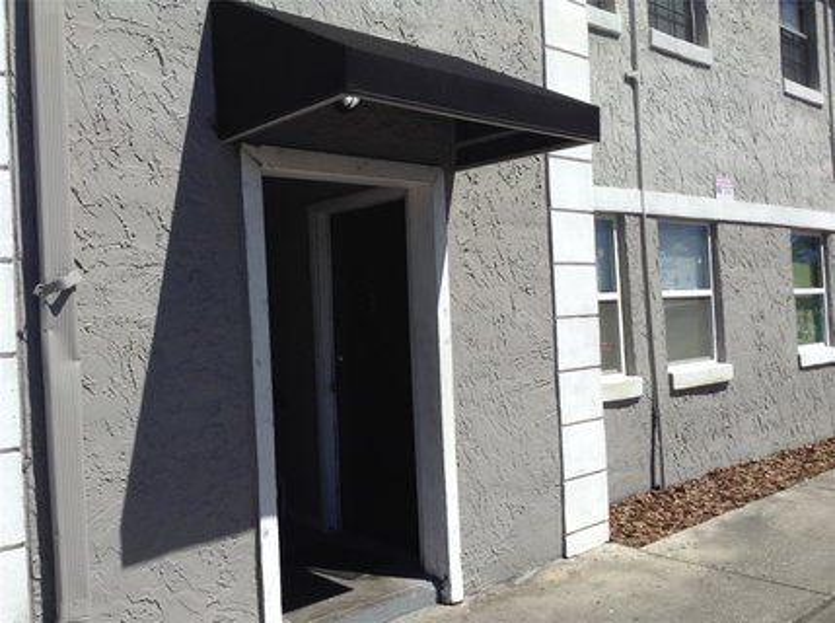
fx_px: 794
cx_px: 418
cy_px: 312
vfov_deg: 42.8
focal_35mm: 33
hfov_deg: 55.4
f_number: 2.4
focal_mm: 3.3
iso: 25
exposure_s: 1/1812
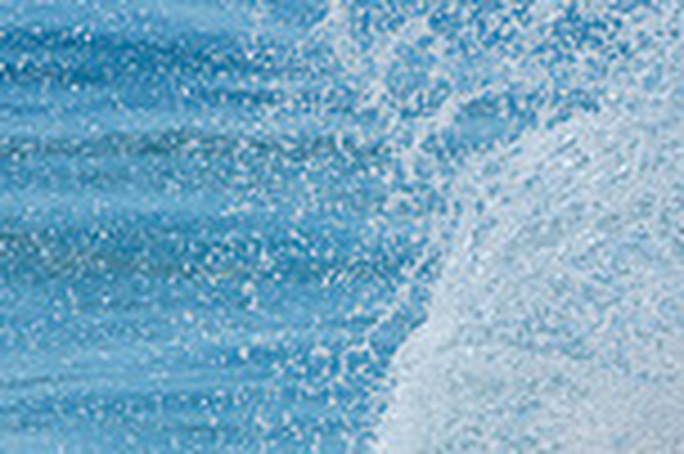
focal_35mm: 2295
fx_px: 43558
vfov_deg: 0.6
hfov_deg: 0.9
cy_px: 578
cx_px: 801
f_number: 5.6
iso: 220
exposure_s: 1/1250
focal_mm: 400
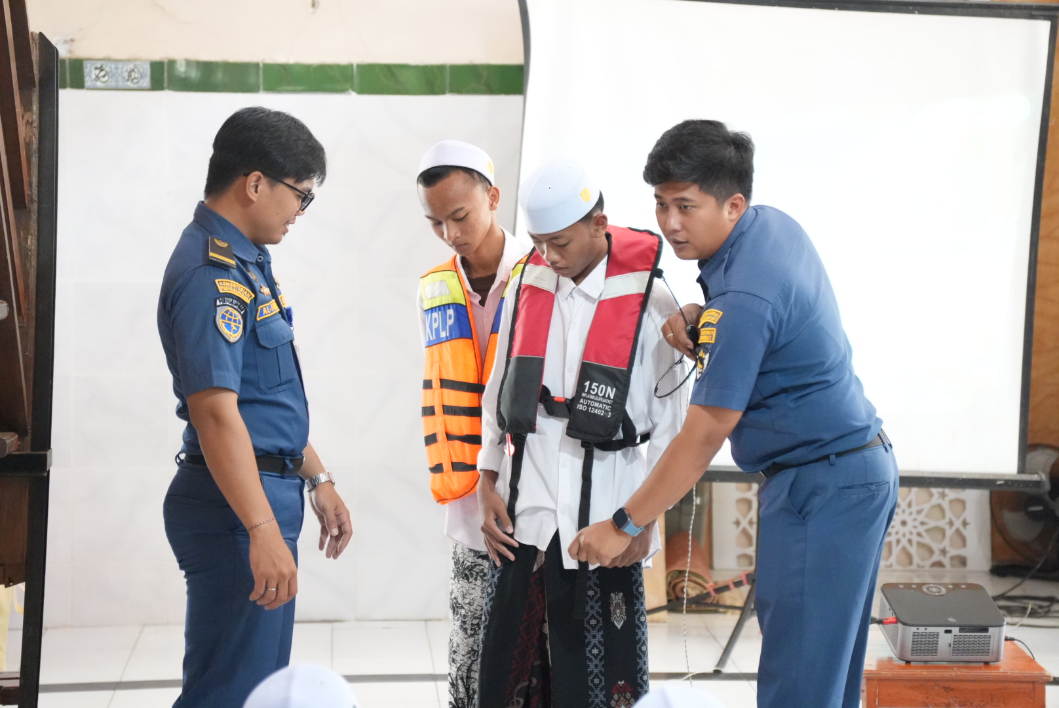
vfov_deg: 13.1
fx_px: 3091
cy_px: 354
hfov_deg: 19.4
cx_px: 530
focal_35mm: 105
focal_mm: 70
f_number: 2.8
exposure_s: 1/125
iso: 5000
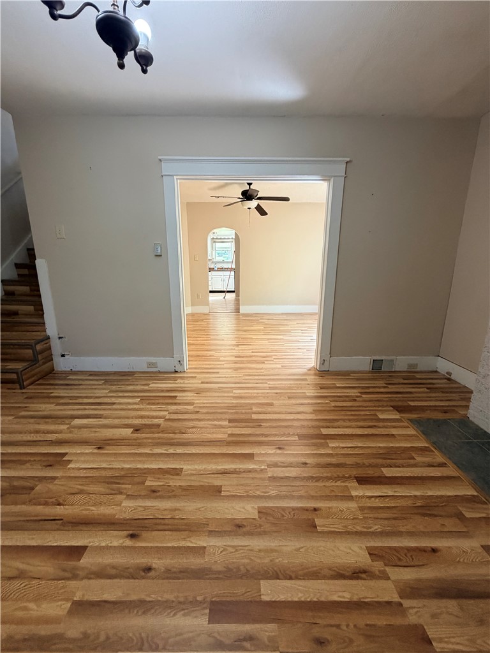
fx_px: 264
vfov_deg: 102.1
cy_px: 326
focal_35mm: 14
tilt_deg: -14.0
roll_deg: -0.1
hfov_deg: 85.7
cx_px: 245
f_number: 2.2
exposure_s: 1/120
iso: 320
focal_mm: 2.22
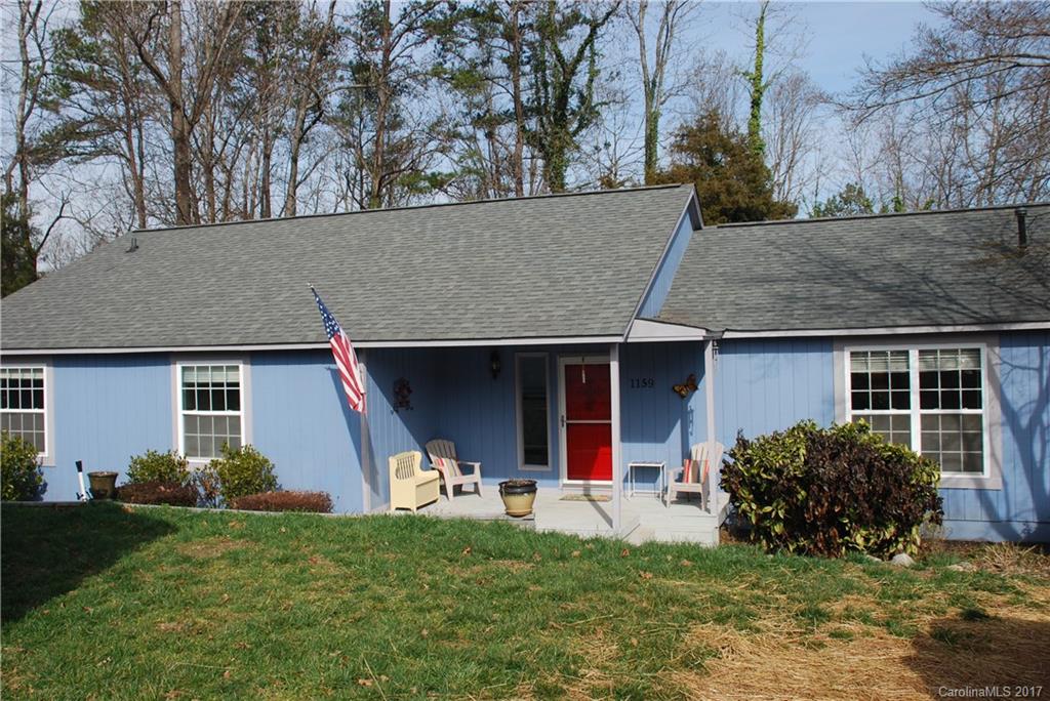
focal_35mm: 33
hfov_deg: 57.2
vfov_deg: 40.0
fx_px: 963
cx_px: 525
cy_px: 350
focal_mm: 22
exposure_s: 1/200
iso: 100
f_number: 7.1
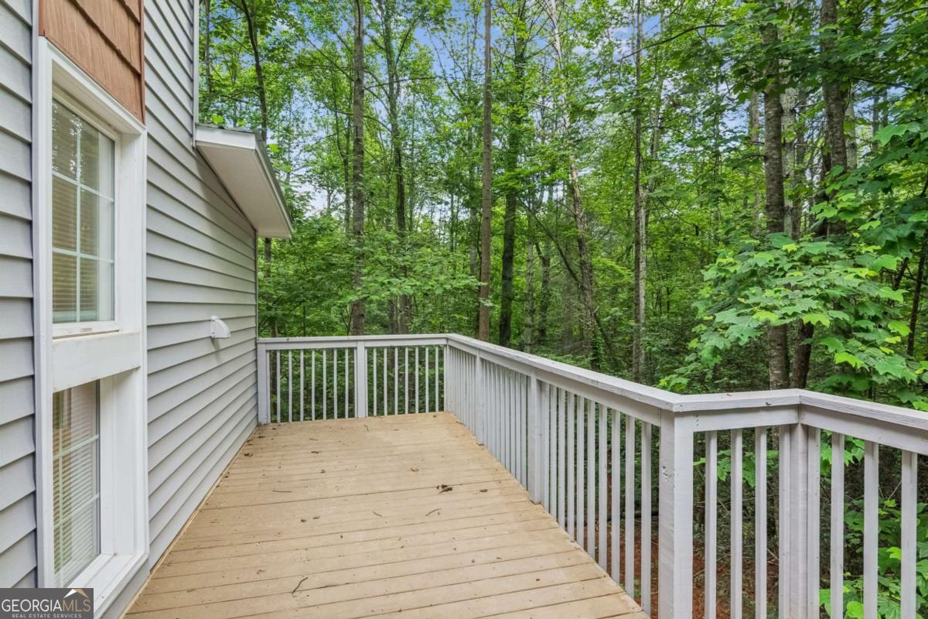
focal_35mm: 20
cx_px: 464
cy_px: 310
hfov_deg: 85.4
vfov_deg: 63.2
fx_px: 503
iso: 400
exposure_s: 1/100
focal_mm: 13
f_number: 8
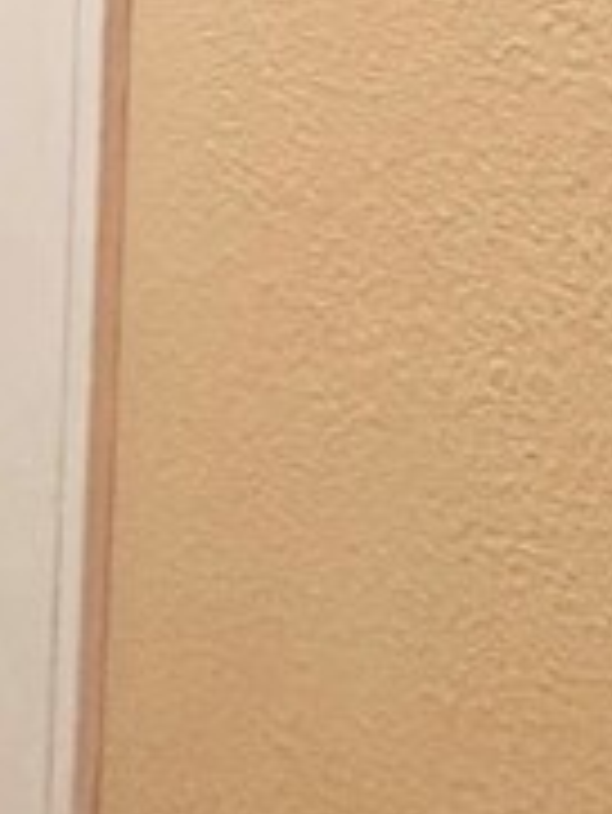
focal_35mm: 79
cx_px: -796
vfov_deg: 17.1
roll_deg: +0.8
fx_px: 1860
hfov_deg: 14.0
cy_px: -872
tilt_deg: -2.6
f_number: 2.2
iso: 320
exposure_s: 1/60
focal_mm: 2.22
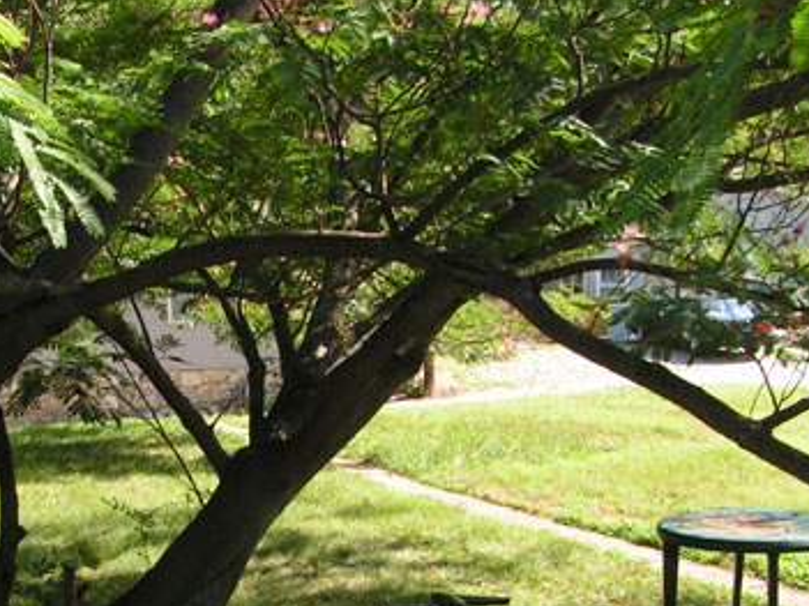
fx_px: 1519
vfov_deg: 22.4
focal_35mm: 65
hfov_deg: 29.7
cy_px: 435
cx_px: 309
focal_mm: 6.3
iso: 50
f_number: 5.6
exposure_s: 1/80
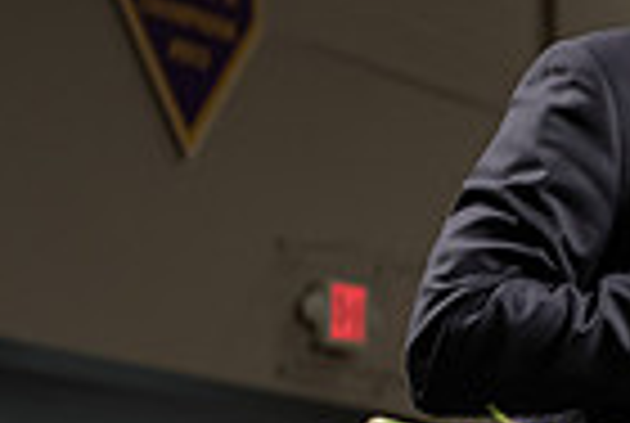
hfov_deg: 7.5
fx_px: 4788
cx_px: 796
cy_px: 416
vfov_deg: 5.0
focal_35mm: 273
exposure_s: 1/200
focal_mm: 66
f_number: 4
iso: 1000
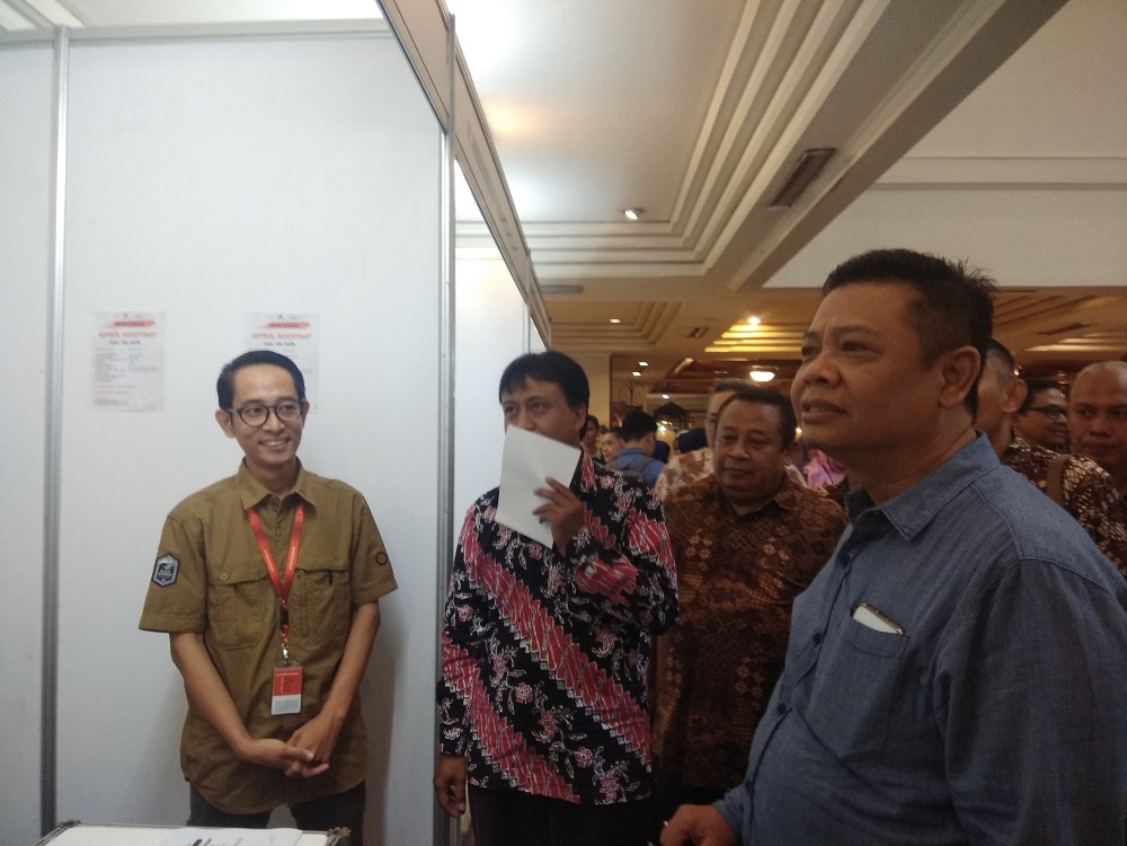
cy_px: 423
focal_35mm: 21
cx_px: 564
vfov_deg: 63.4
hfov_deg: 79.0
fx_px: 684
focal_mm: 3.57
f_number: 2
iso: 640
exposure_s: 1/25
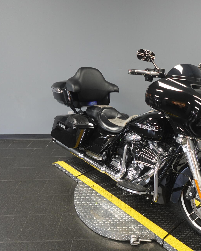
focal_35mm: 29
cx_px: 130
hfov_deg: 49.3
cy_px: 128
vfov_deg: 60.4
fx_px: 216
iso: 640
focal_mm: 7.6
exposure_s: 1/80
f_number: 2
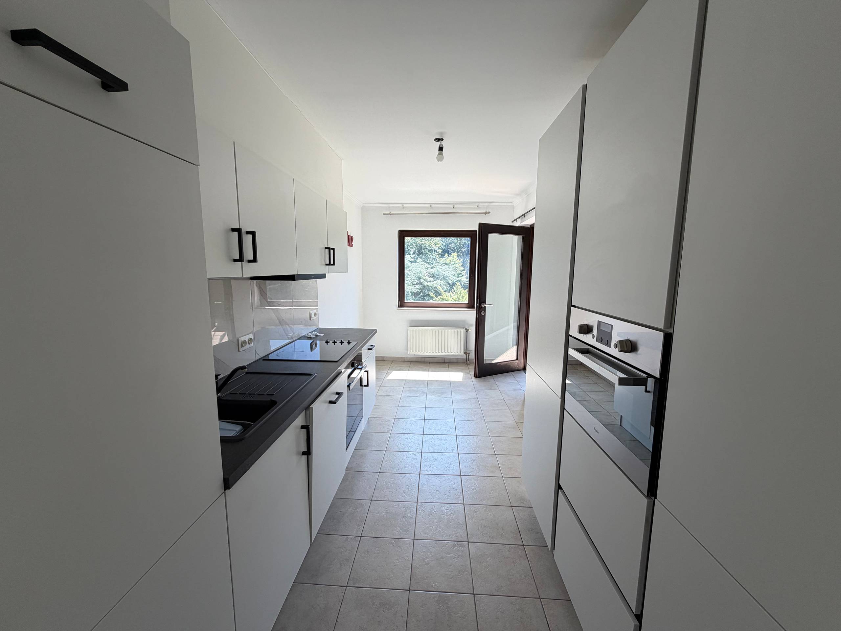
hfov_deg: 102.1
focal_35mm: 14
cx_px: 420
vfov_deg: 85.7
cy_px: 316
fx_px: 340
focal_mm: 2.22
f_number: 2.2
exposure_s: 1/125
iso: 40
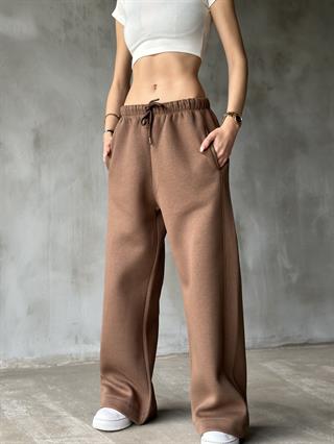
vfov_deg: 39.6
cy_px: 222
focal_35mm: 48
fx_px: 617
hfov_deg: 30.3
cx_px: 167
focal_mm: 6.86
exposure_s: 1/60
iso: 125
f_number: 1.78
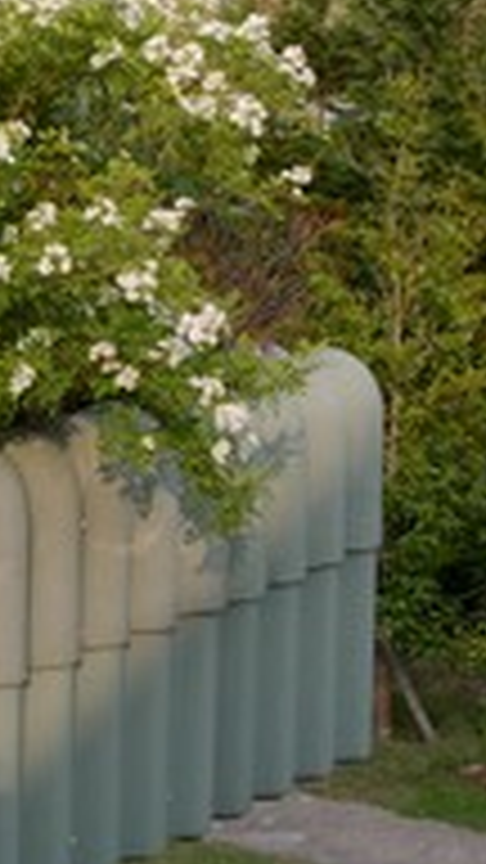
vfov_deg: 15.9
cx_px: -2
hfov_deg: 8.9
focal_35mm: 135
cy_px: 268
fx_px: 3093
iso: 200
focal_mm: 34
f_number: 8
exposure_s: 1/350
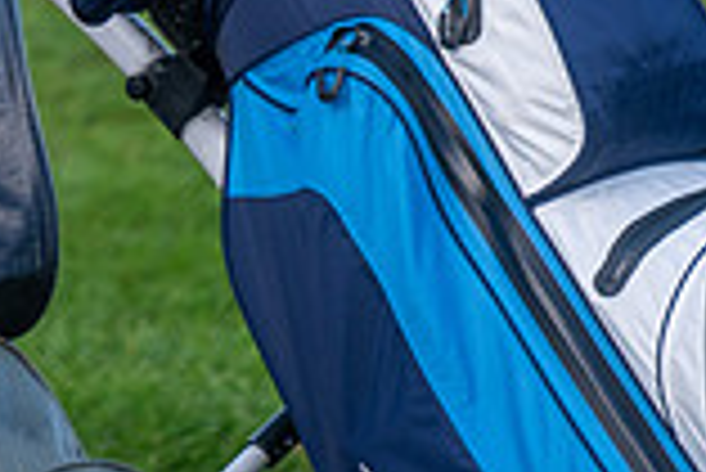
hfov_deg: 1.7
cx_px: -508
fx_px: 23712
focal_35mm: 1208
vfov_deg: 1.1
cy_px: -475
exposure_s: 1/800
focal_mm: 300
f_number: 5
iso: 500
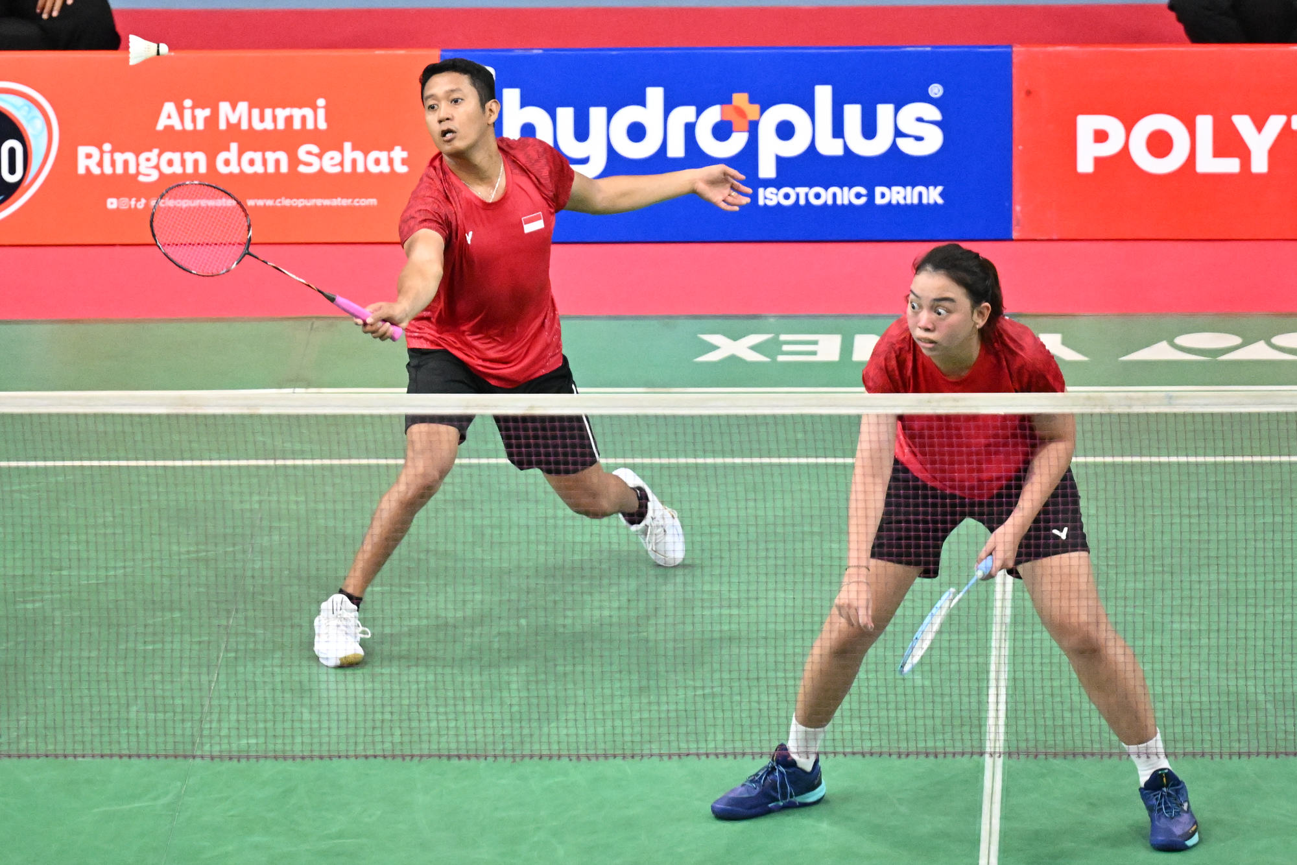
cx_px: 648
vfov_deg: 7.4
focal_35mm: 185
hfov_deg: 11.1
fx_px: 6664
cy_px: 432
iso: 6400
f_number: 2.8
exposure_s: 1/1000
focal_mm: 185
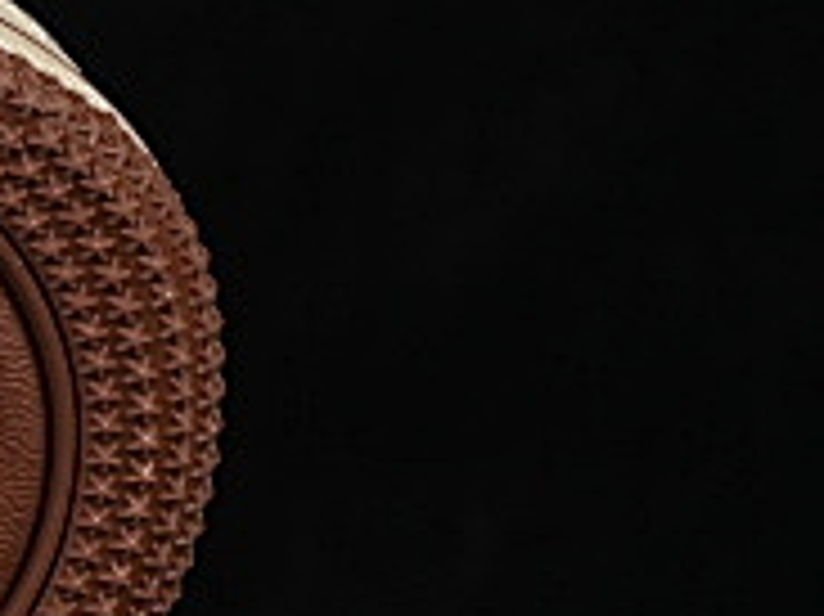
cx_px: -1499
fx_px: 10134
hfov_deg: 4.5
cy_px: -148
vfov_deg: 3.5
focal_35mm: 426
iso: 160
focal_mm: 50
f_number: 8
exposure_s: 1/80
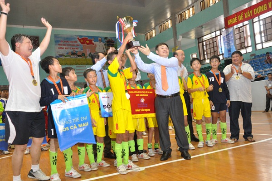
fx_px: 238
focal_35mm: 32
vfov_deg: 41.6
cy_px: 90
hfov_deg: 59.5
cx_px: 136
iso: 1250
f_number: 6.3
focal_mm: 21
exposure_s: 1/30
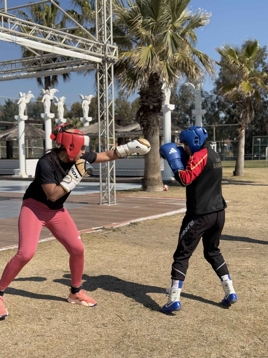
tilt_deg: -2.3
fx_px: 495
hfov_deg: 30.3
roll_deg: -0.6
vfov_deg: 39.7
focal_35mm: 48
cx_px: 134
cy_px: 179
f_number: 1.78
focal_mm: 6.76
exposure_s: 1/4329
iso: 64
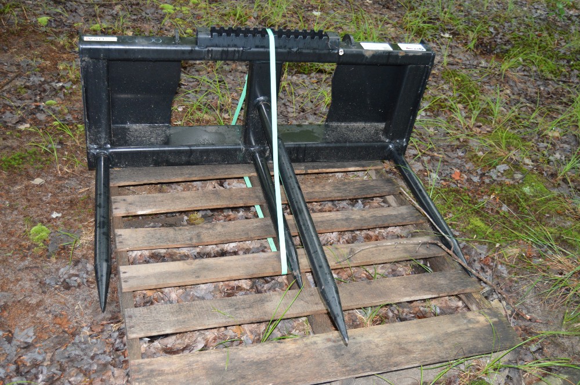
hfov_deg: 53.2
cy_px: 192
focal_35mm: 36
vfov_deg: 36.8
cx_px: 290
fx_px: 580
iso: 800
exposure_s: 1/60
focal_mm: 24
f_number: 3.8
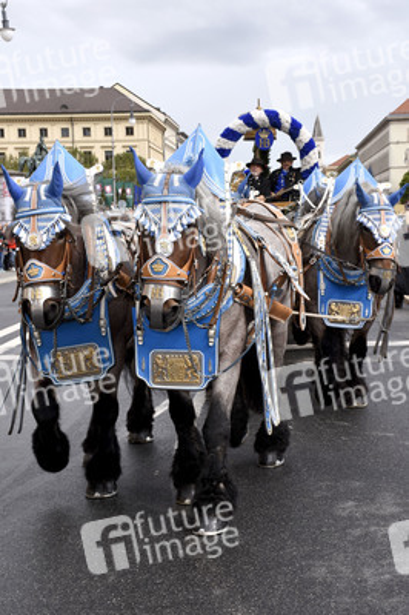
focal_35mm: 63
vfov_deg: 31.9
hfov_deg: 21.5
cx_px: 204
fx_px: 1075
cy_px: 308
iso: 200
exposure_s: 1/160
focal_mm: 42
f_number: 9
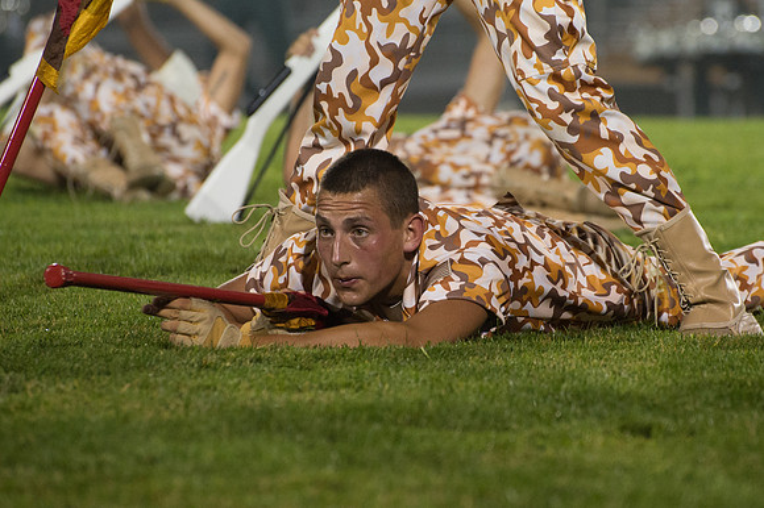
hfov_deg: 6.8
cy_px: 233
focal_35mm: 305
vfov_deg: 4.5
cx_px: 478
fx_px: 6459
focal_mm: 200
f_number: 5.3
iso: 3600
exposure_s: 1/160
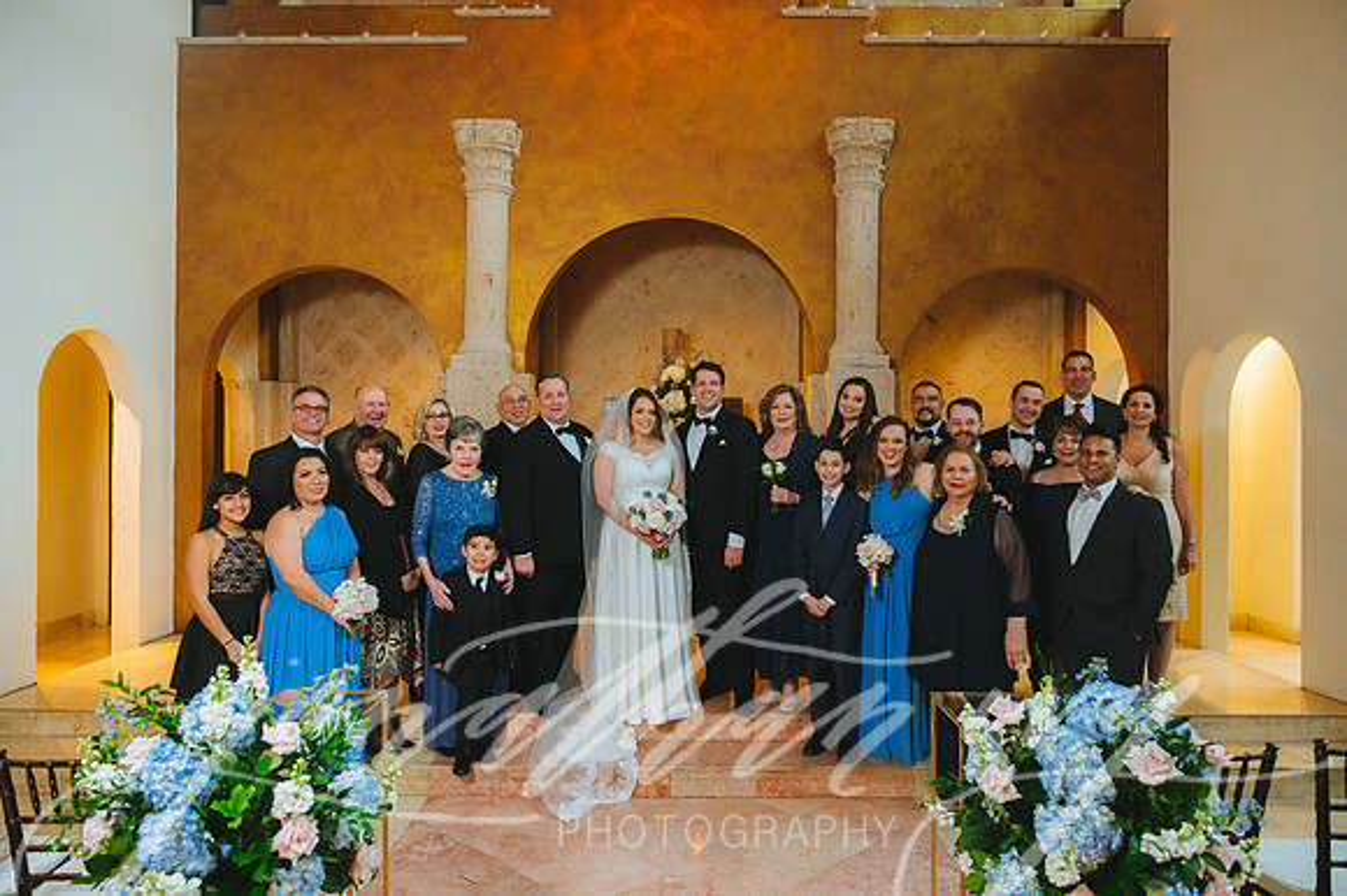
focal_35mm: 24
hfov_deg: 73.8
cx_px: 674
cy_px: 448
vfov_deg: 53.1
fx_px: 897
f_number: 4
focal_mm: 24
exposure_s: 1/200
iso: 4000
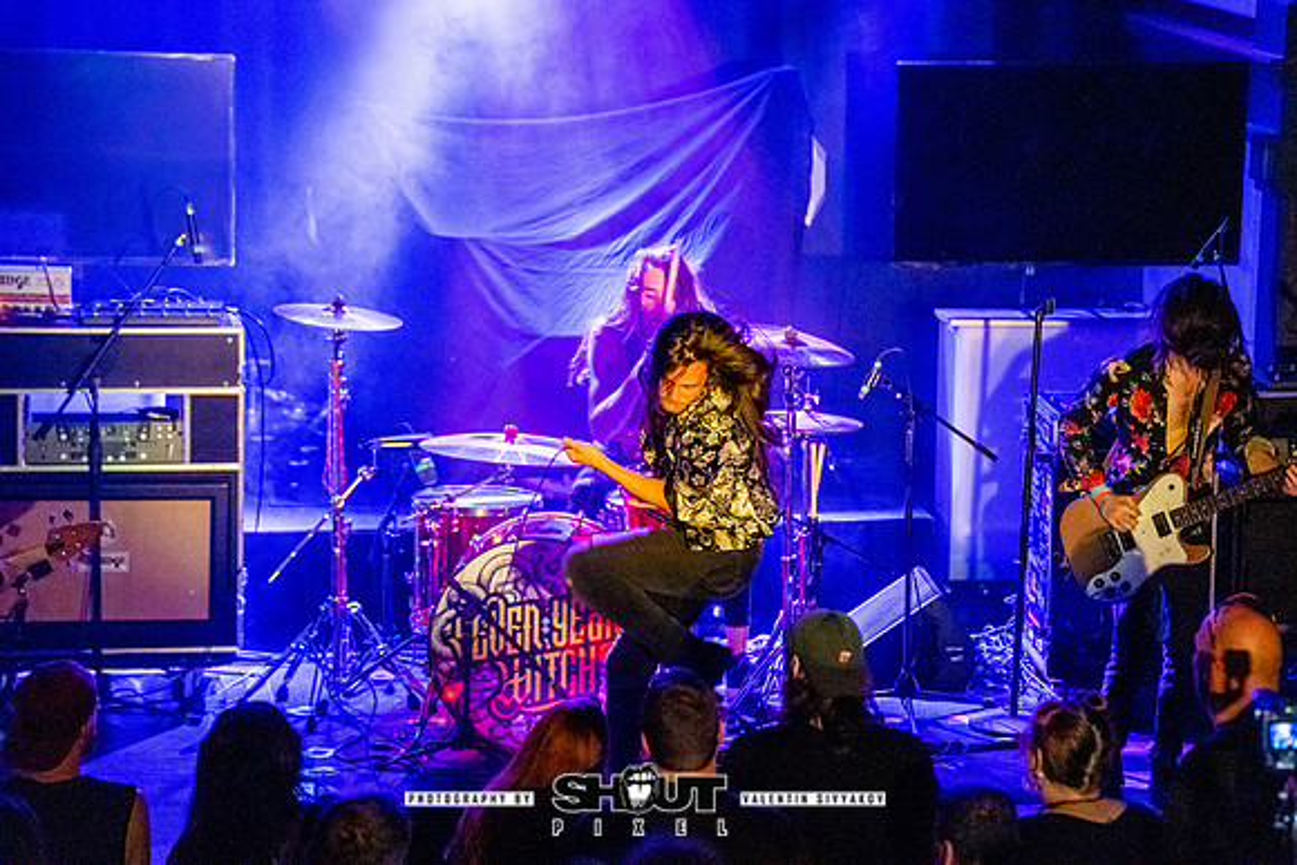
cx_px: 648
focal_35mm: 116
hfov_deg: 17.6
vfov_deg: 11.8
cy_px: 432
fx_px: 4180
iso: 4000
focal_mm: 116
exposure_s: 1/200
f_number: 2.8
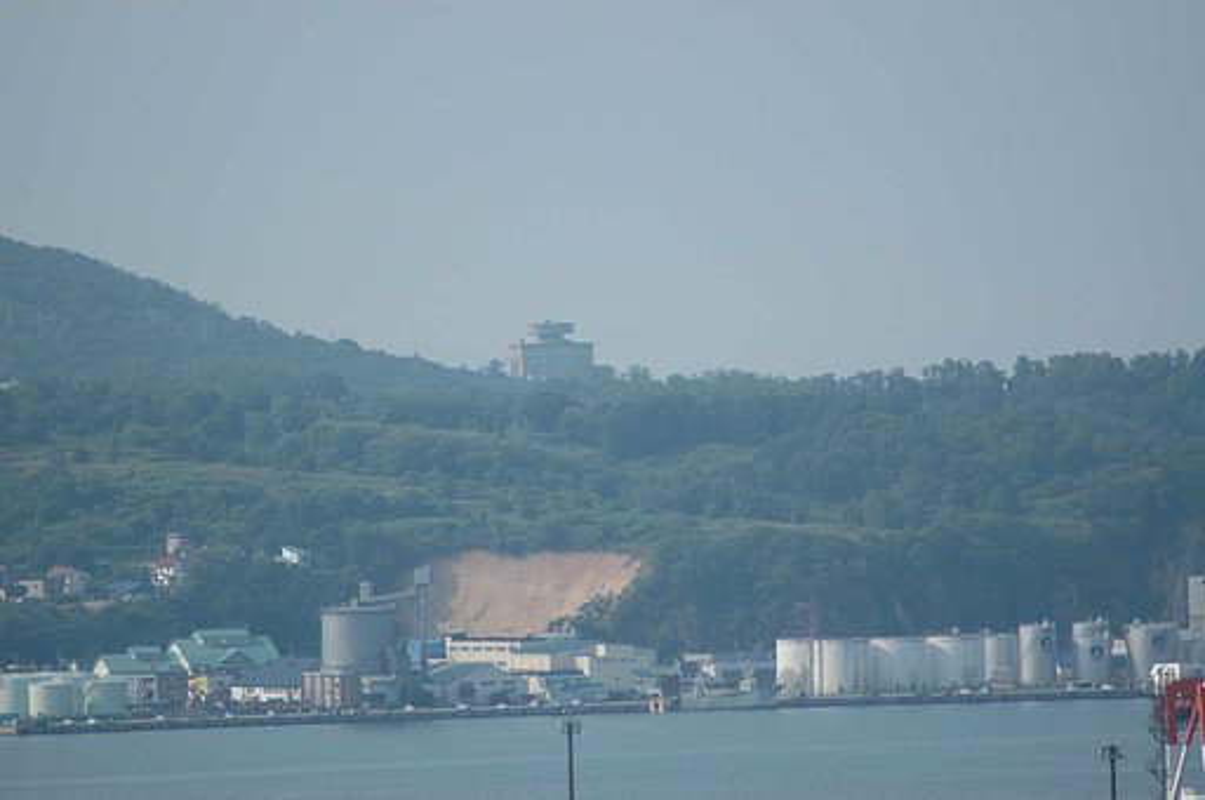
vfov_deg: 3.0
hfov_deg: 4.6
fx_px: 15043
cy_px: 400
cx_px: 602
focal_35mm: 450
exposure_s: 1/1250
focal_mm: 300
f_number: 5.6
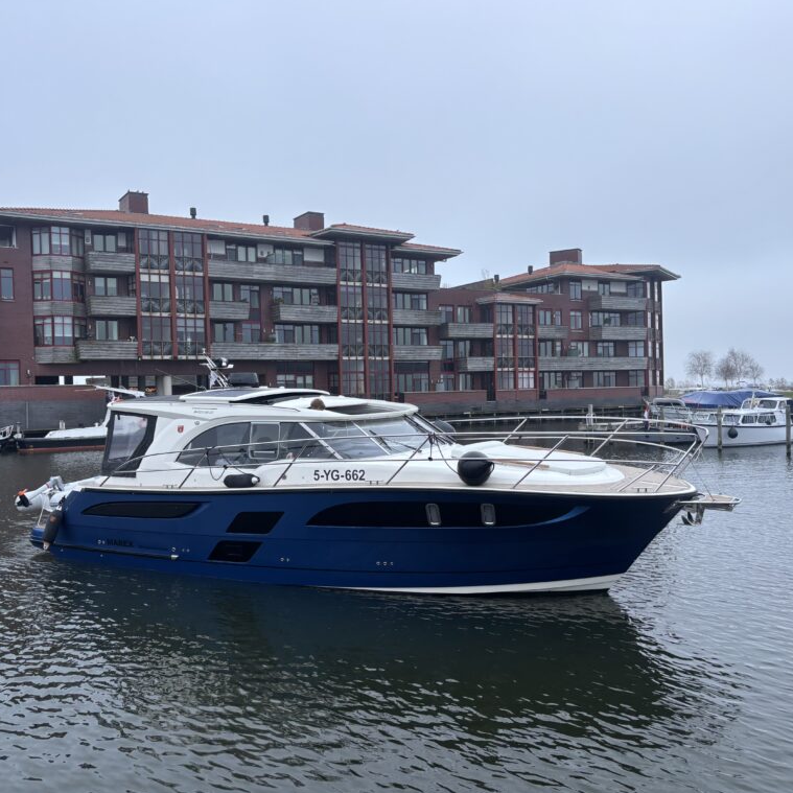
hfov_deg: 52.5
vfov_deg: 52.5
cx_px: 384
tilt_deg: +0.6
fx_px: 803
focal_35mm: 31
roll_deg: +1.2
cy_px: 395
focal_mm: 5.96
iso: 32
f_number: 1.6
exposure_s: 1/121
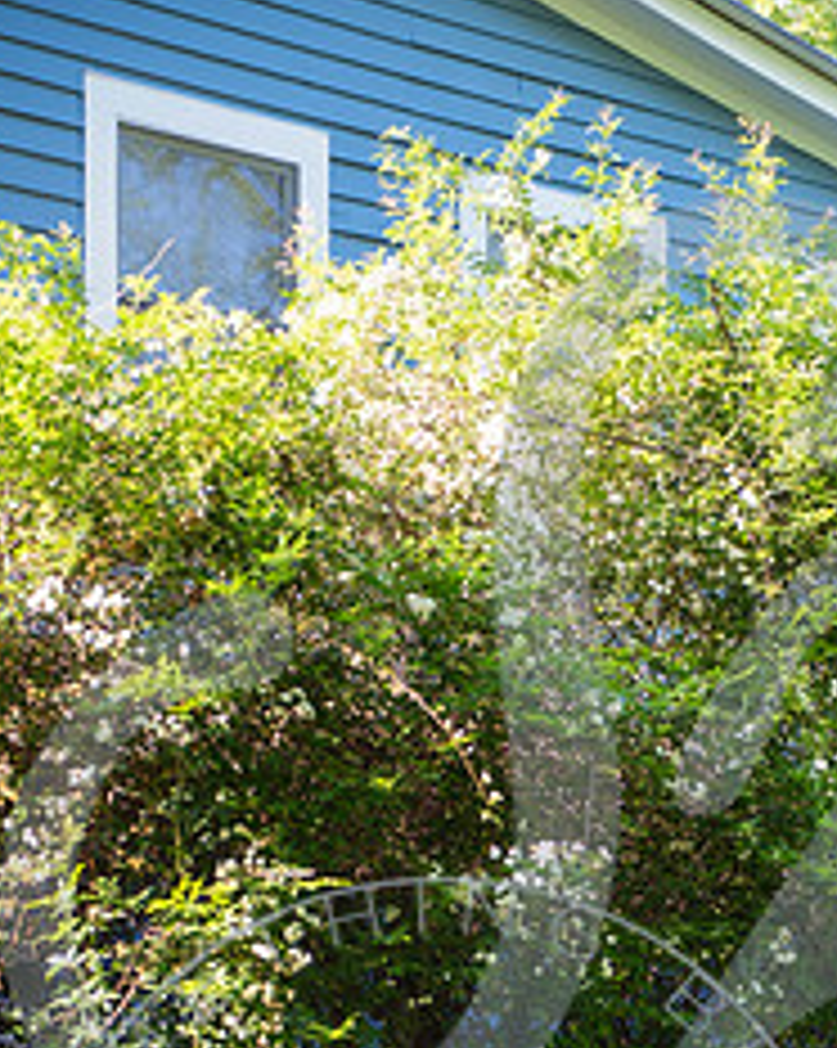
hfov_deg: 12.1
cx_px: 644
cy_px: 954
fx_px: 3938
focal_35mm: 127
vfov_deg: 15.0
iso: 100
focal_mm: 70
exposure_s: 1/200
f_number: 2.8
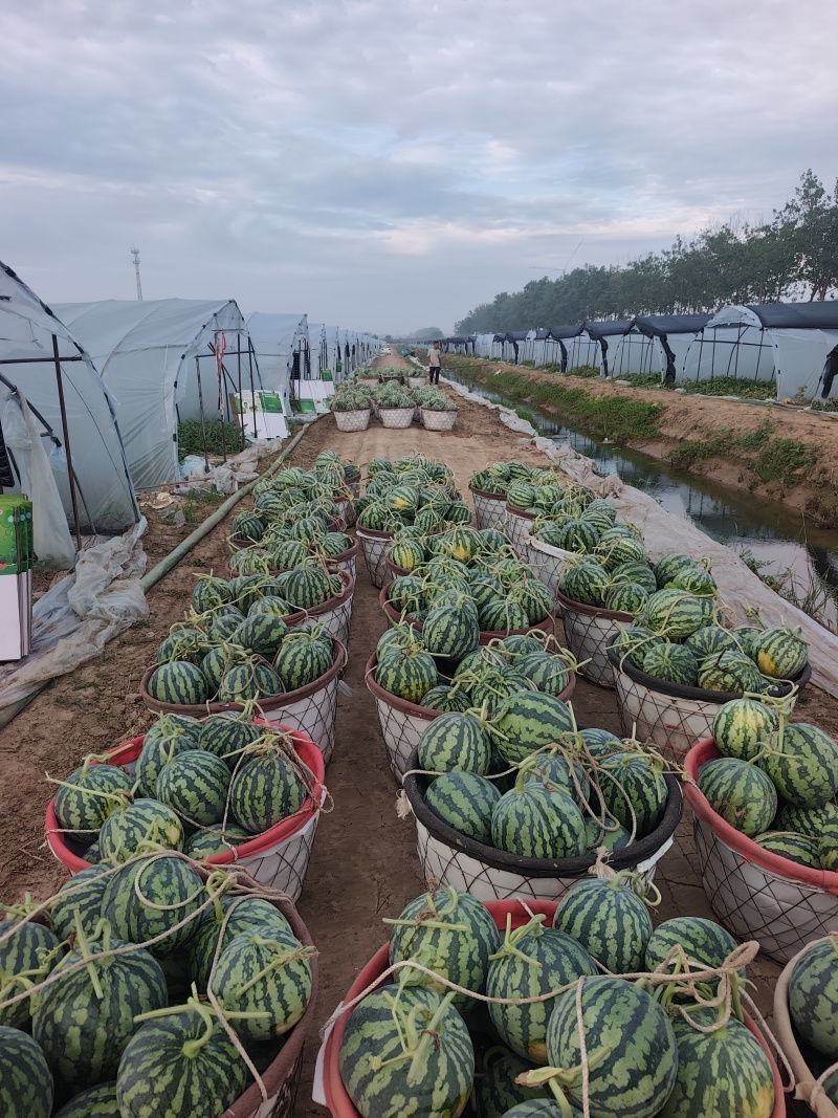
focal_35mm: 24
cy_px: 559
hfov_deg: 56.8
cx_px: 419
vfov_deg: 71.6
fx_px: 775
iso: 50
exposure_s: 1/306
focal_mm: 5.84
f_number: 1.6
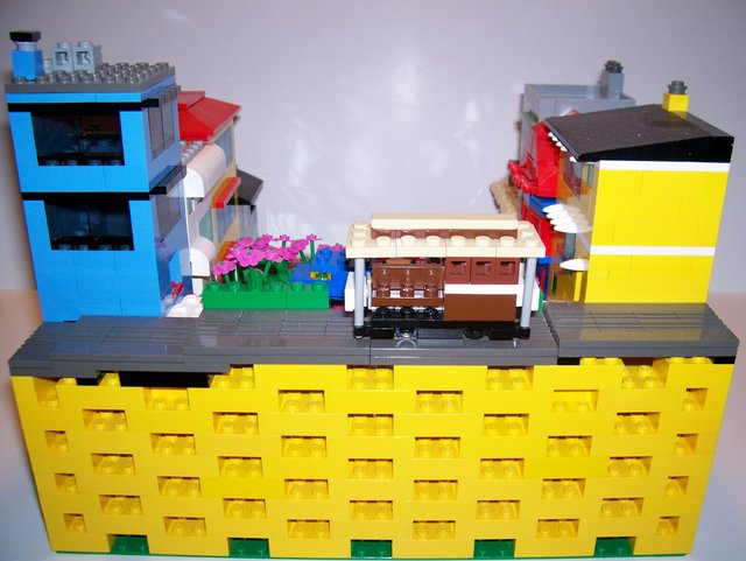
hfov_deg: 53.9
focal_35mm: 34
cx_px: 373
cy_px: 280
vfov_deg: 41.8
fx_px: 733
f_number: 2.7
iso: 80
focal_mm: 5.6
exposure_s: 1/64
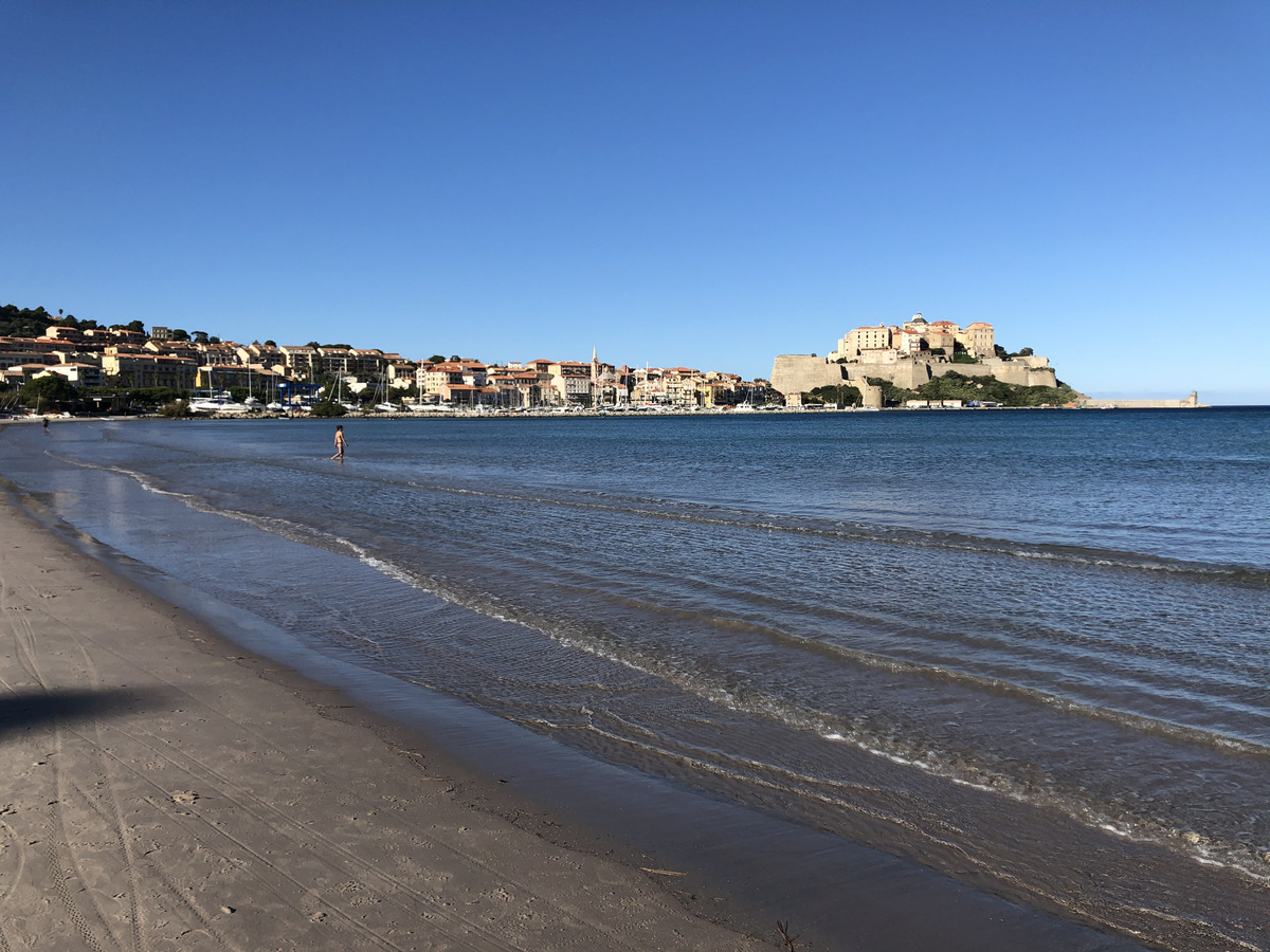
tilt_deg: -4.1
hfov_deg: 63.4
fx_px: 1027
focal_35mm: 28
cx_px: 635
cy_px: 476
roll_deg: +1.3
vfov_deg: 49.7
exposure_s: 1/2703
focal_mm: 4
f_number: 1.8
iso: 20
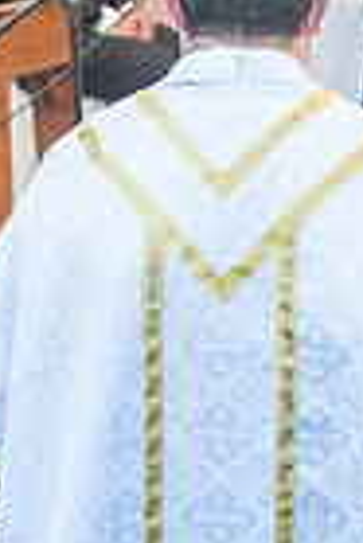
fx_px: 3410
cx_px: 222
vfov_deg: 9.1
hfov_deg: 6.1
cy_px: 188
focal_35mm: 226
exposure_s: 1/400
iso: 640
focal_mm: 70
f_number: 5.6
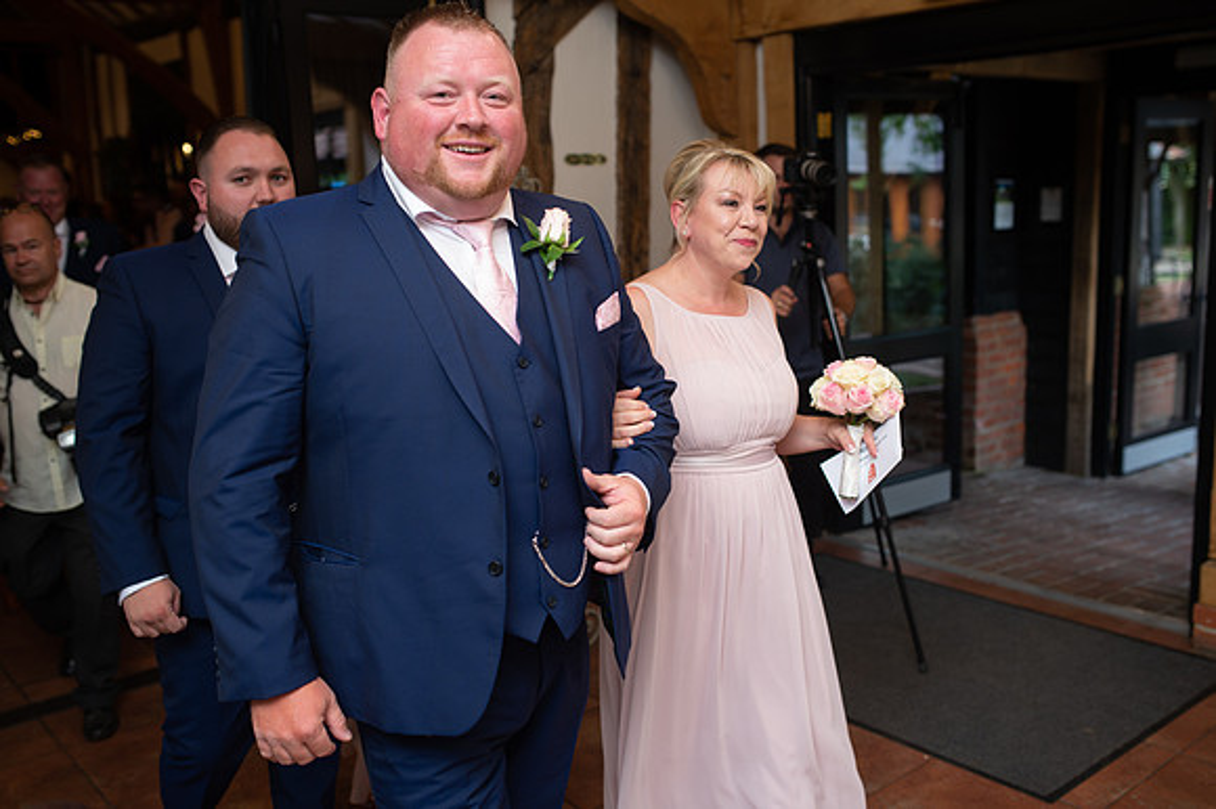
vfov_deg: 37.8
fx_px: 1182
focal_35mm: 35
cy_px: 404
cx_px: 608
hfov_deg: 54.5
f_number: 2.8
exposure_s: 1/100
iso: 250
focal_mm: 35
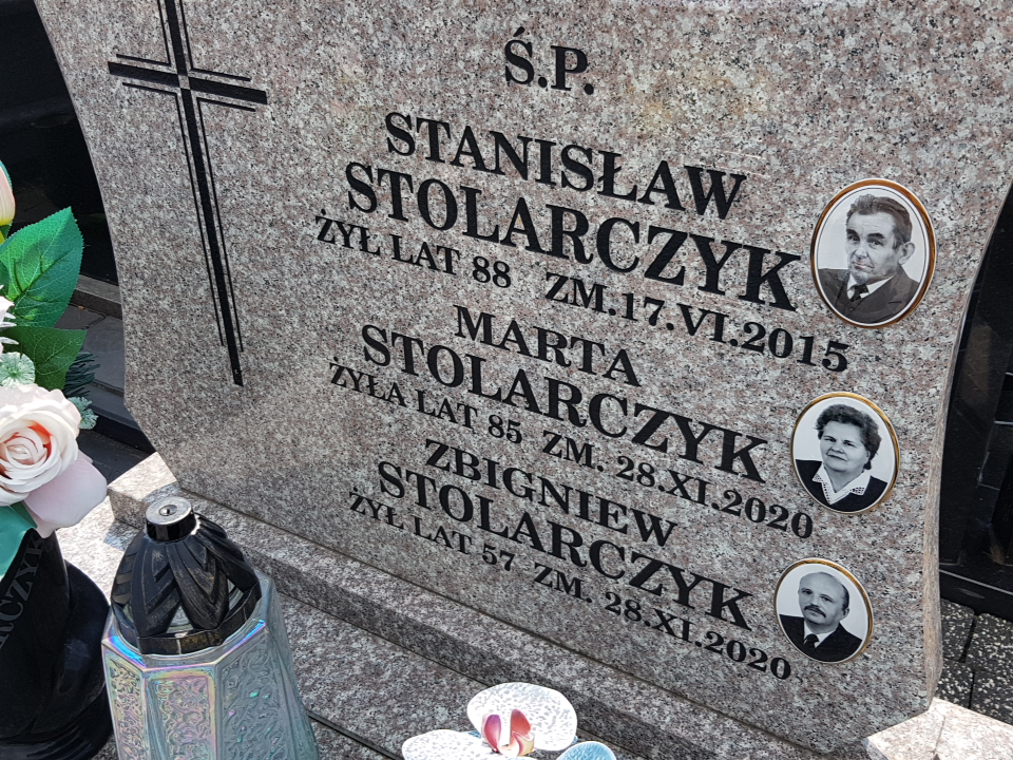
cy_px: 380
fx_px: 761
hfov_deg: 67.3
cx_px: 506
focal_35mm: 26
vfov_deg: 53.1
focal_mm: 4.2
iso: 40
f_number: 1.7
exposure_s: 1/1408
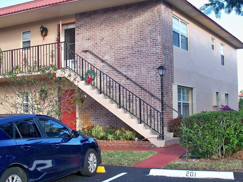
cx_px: 155
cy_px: 97
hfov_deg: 37.2
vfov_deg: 28.5
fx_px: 358
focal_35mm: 51
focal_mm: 7.54
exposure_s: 1/200
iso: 80
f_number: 2.8
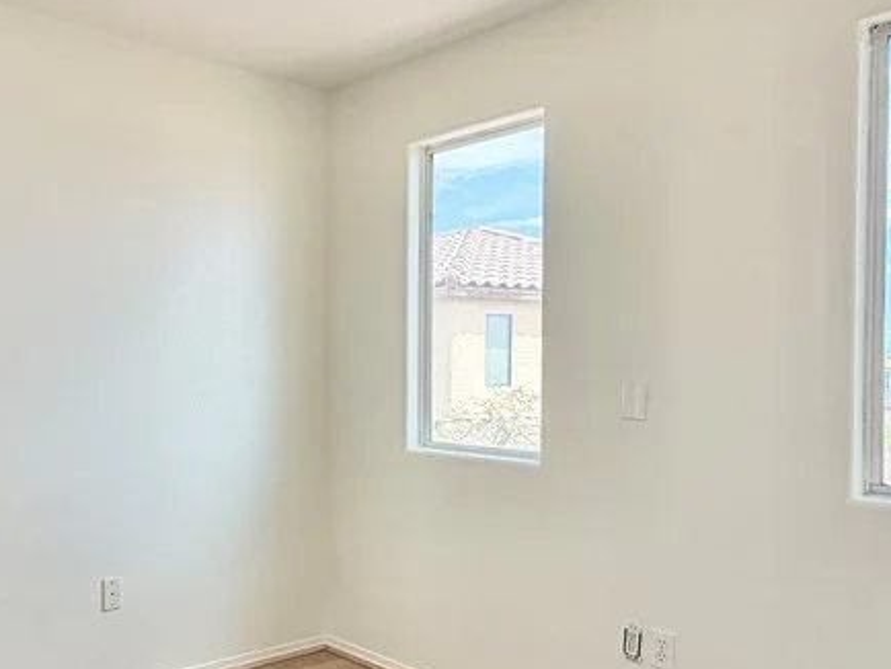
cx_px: 255
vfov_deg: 42.9
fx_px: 850
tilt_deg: -1.7
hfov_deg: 53.5
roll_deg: +0.2
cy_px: 380
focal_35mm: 33
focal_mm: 2.22
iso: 50
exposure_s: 1/276
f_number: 2.2
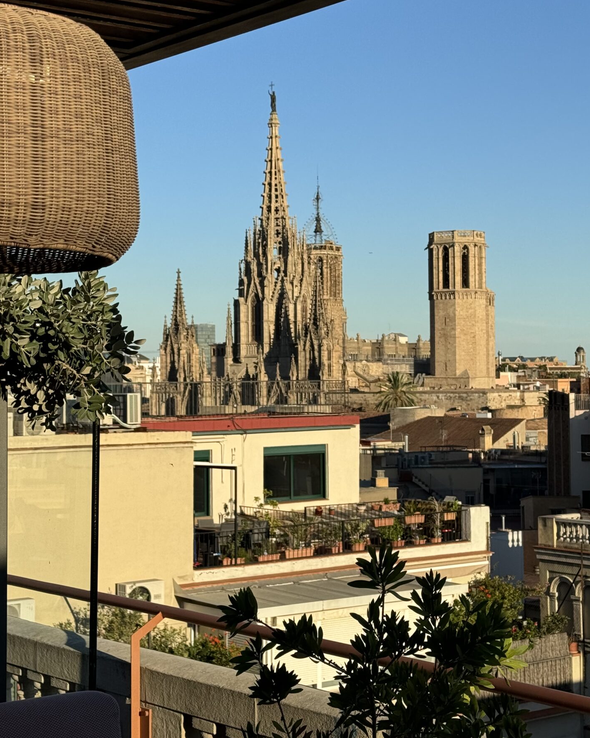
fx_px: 1484
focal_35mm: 68
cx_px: 287
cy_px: 341
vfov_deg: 27.9
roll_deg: -0.2
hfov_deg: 22.5
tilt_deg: +2.0
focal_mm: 6.76
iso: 64
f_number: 1.78
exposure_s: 1/4975
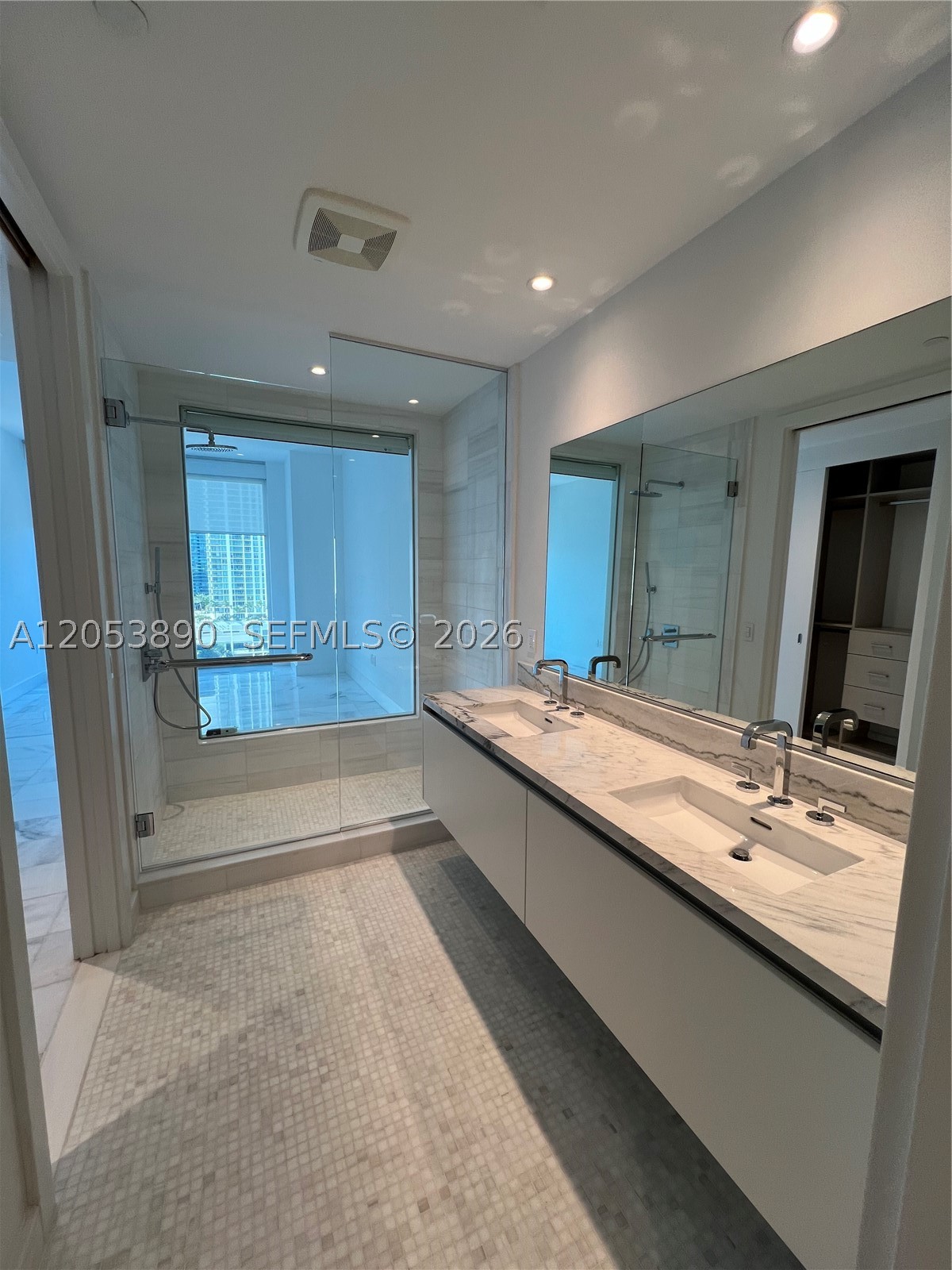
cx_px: 476
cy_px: 635
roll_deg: +0.0
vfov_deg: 106.2
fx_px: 477
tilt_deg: -6.9
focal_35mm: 13
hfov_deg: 89.9
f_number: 1.8
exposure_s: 1/120
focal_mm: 1.57
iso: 50
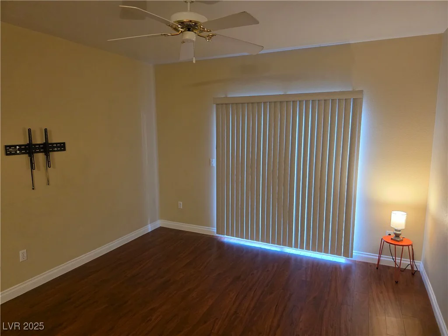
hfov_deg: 73.9
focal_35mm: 23
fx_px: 298
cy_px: 168
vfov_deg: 58.9
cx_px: 224
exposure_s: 1/120
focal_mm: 6.3
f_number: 1.7
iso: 800
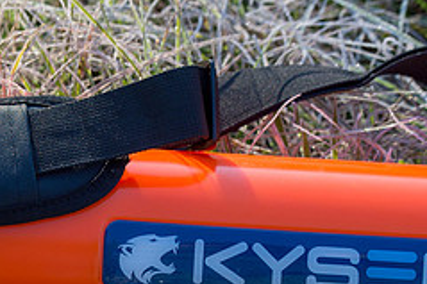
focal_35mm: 248
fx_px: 2939
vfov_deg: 5.5
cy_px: 268
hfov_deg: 8.3
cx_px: 59
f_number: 7.1
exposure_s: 1/500
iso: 800
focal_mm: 102
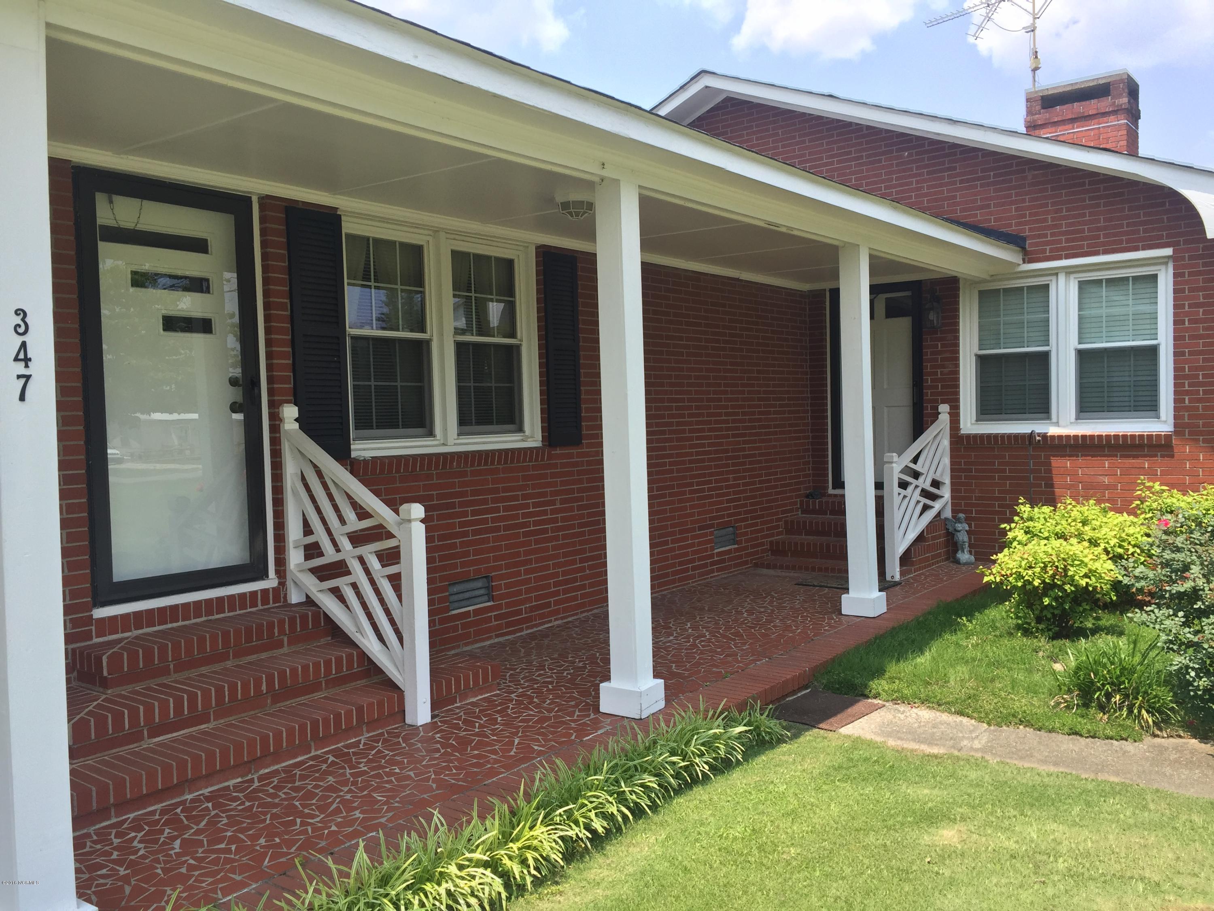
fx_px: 1017
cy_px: 456
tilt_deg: -0.5
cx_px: 607
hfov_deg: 61.7
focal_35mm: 29
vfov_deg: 48.2
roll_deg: +1.5
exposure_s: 1/860
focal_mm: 4.15
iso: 32
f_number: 2.2
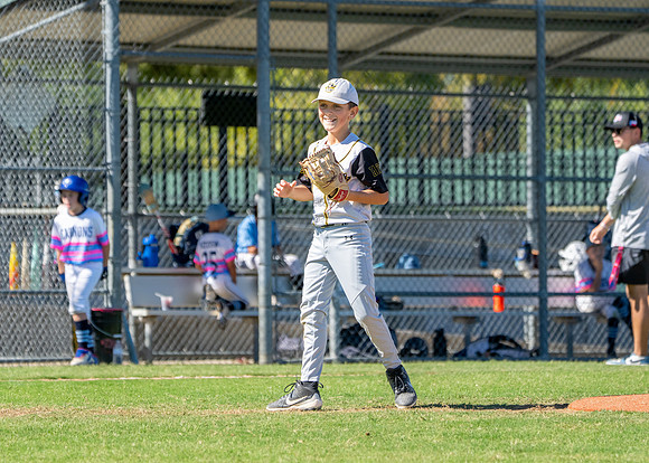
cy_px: 208
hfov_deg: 5.9
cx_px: 329
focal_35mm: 342
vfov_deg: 4.2
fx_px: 6302
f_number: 5.6
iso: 640
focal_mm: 235
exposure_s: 1/2000
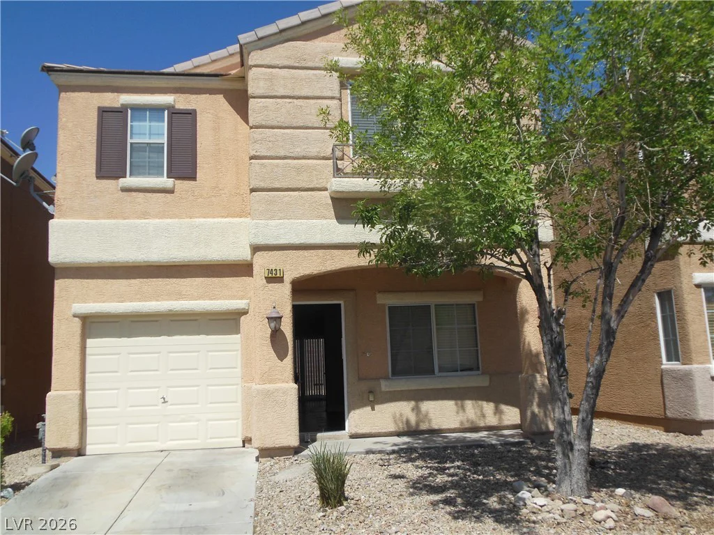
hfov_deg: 61.7
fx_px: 598
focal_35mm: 29
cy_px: 268
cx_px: 357
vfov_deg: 48.2
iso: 125
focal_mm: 5.2
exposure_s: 1/640
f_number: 6.7
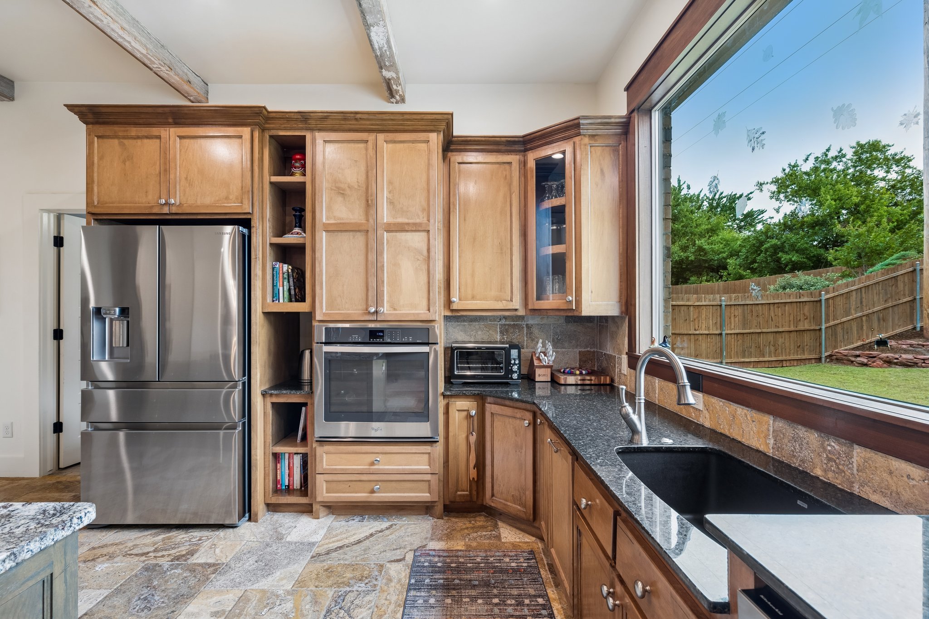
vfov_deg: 73.7
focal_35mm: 16
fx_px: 413
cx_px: 464
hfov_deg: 96.7
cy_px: 310
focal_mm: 16
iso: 200
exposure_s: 1/6
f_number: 8
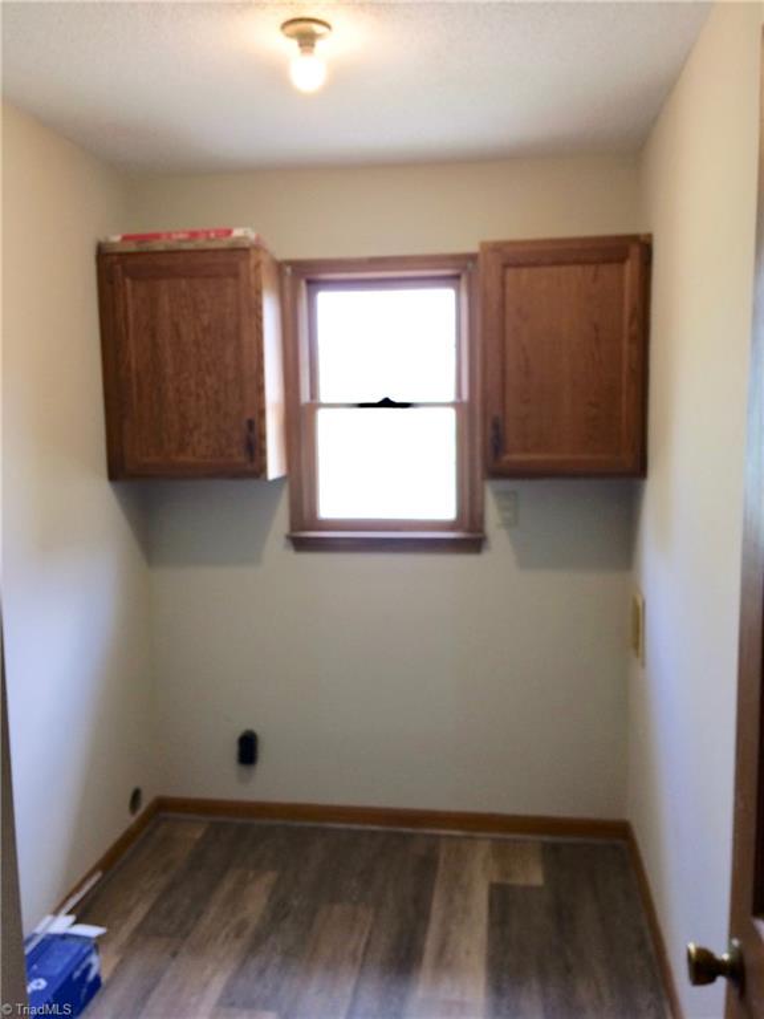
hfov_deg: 48.2
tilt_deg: -9.4
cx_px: 382
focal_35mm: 29
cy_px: 510
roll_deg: +2.6
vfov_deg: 61.7
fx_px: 853
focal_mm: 4.15
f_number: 2.2
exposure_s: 1/30
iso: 50
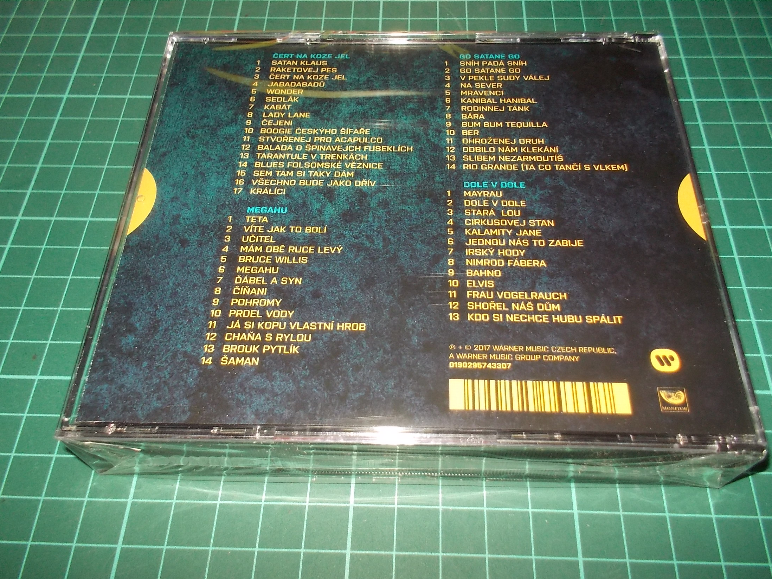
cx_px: 397
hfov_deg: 60.0
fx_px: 669
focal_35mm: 30
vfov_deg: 46.8
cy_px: 297
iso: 200
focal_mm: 4.1
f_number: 3.3
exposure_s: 1/30
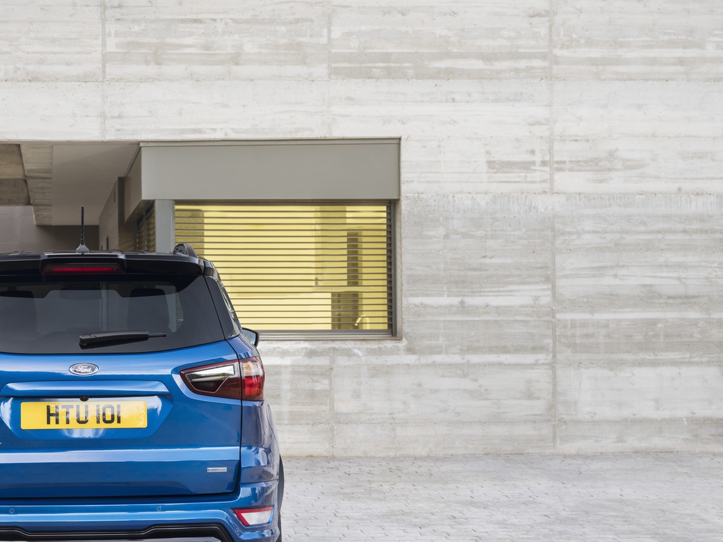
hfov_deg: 26.6
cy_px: 295
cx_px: 150
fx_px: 1504
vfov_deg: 20.4
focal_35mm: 72
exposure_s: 3
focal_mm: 57.5
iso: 100
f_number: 8
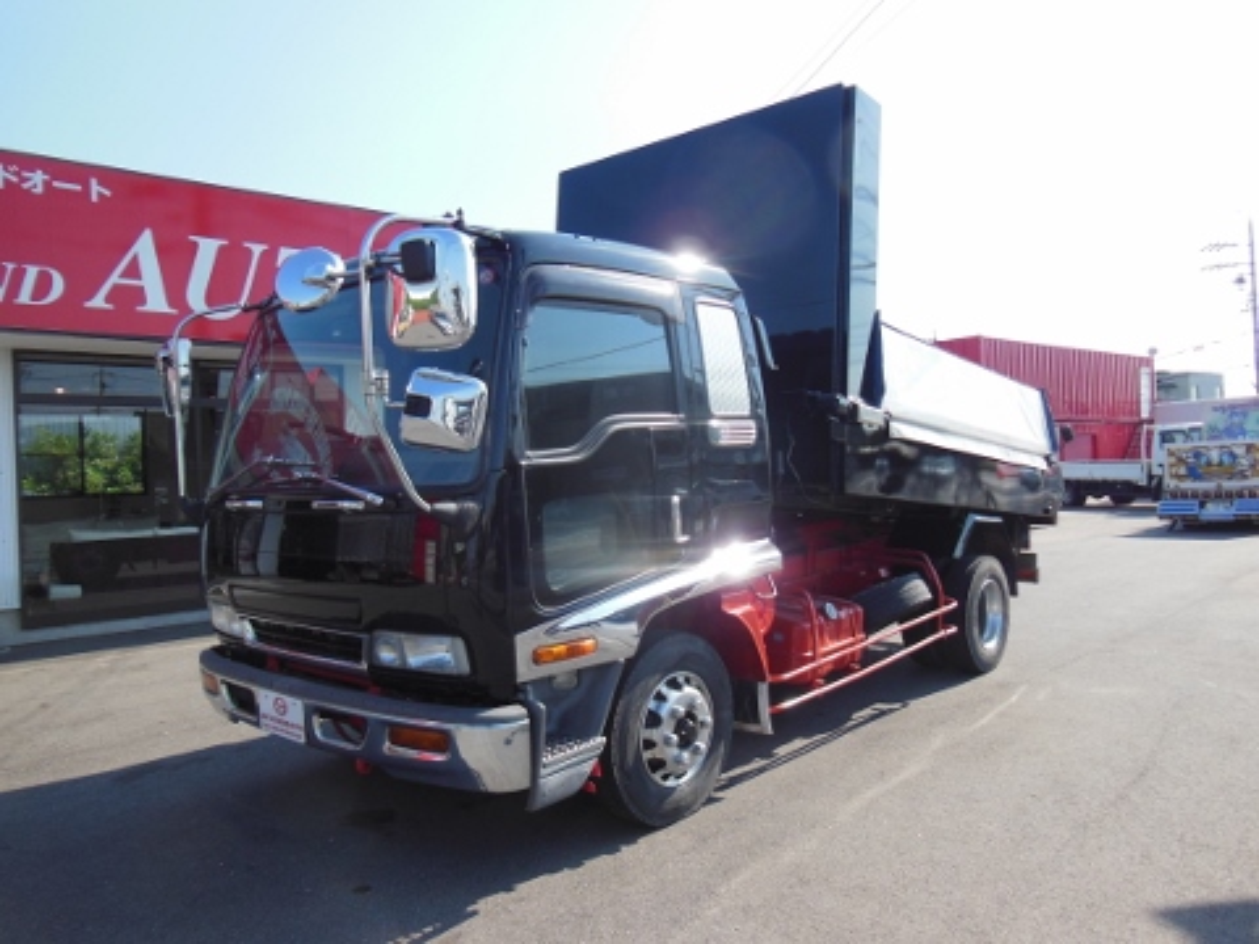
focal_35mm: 25
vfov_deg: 54.9
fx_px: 909
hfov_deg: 69.4
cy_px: 472
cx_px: 630
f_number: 3.5
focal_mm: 4.5
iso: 125
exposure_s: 1/640
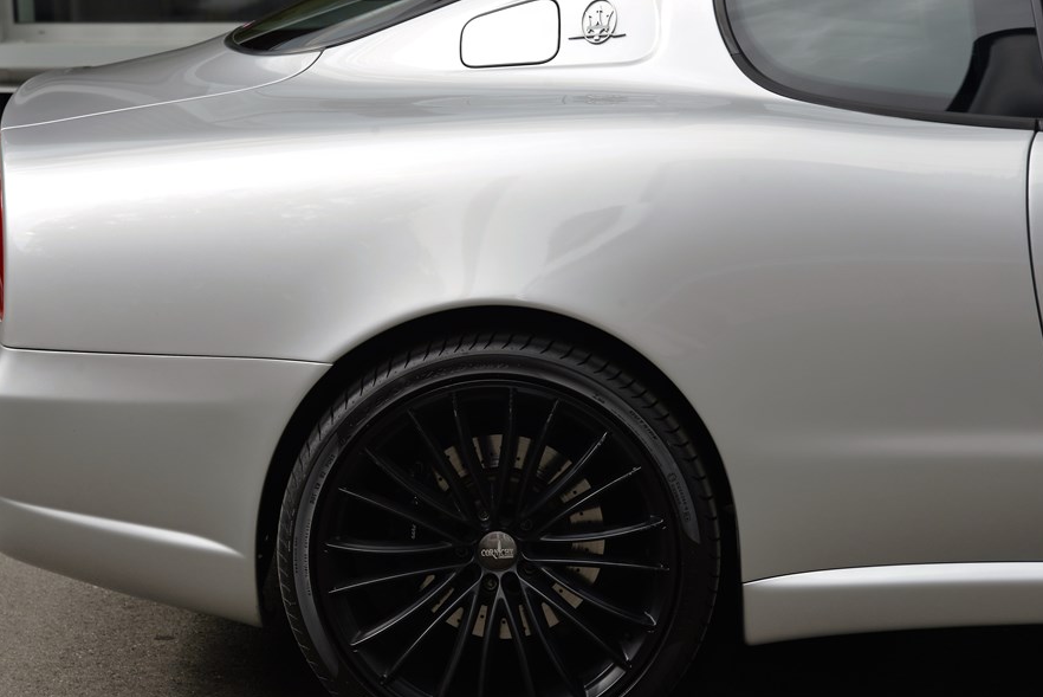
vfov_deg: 12.0
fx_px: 3304
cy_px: 341
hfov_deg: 17.9
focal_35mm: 114
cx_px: 488
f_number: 8
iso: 640
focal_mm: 105
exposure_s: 1/200
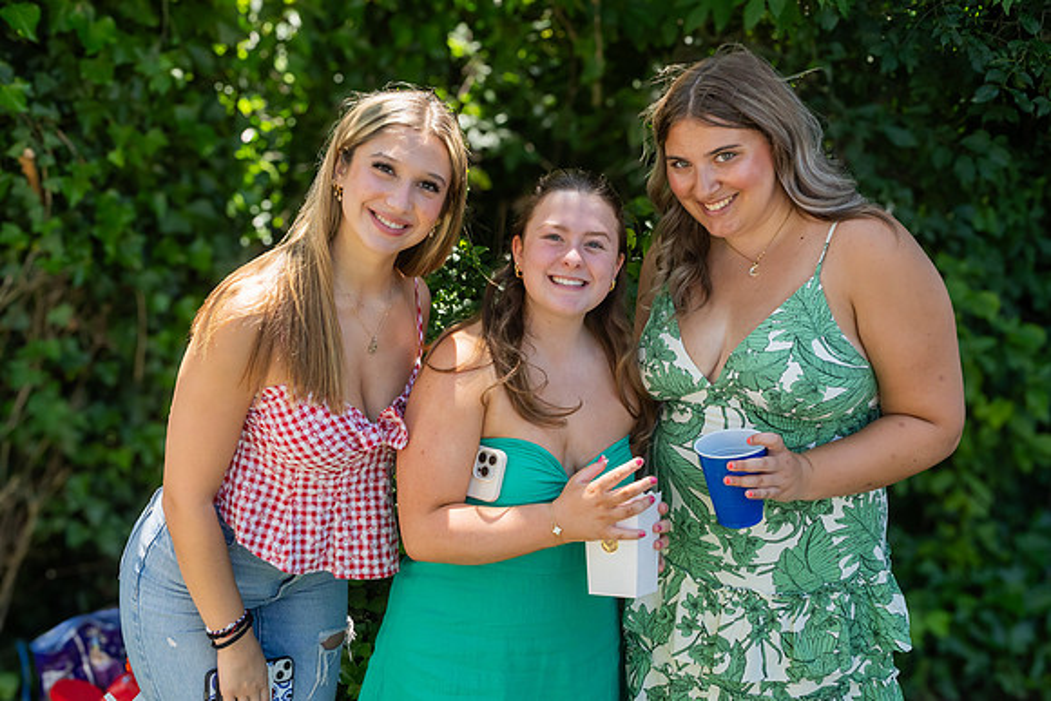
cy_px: 350
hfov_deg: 51.3
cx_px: 526
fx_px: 1095
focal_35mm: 38
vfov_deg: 35.5
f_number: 8
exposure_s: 1/400
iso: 640
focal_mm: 25
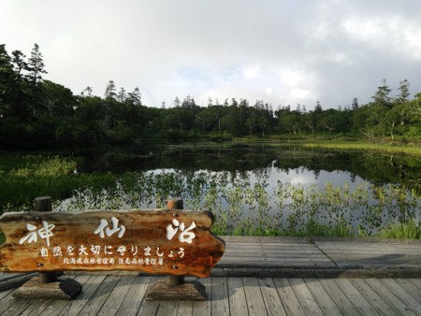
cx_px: 210
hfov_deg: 63.4
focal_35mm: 28
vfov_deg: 49.8
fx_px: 341
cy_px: 158
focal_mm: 4.21
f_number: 2.5
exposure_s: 1/524
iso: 32
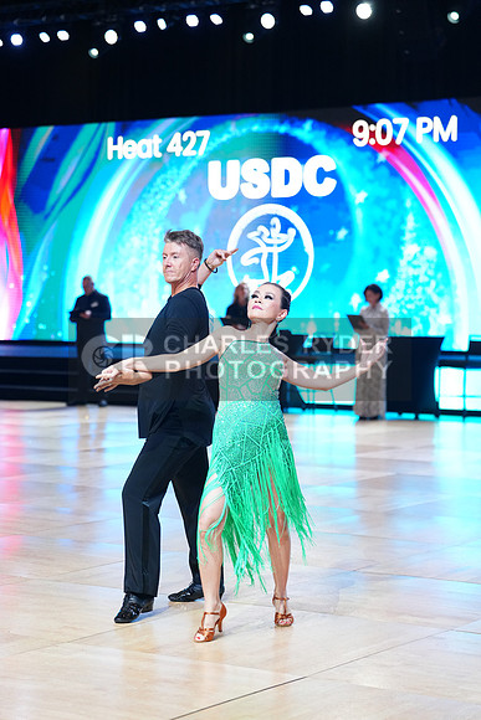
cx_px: 240
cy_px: 360
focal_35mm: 83
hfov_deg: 16.5
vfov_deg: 24.5
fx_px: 1662
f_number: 2.8
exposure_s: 1/500
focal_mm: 83
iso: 2000
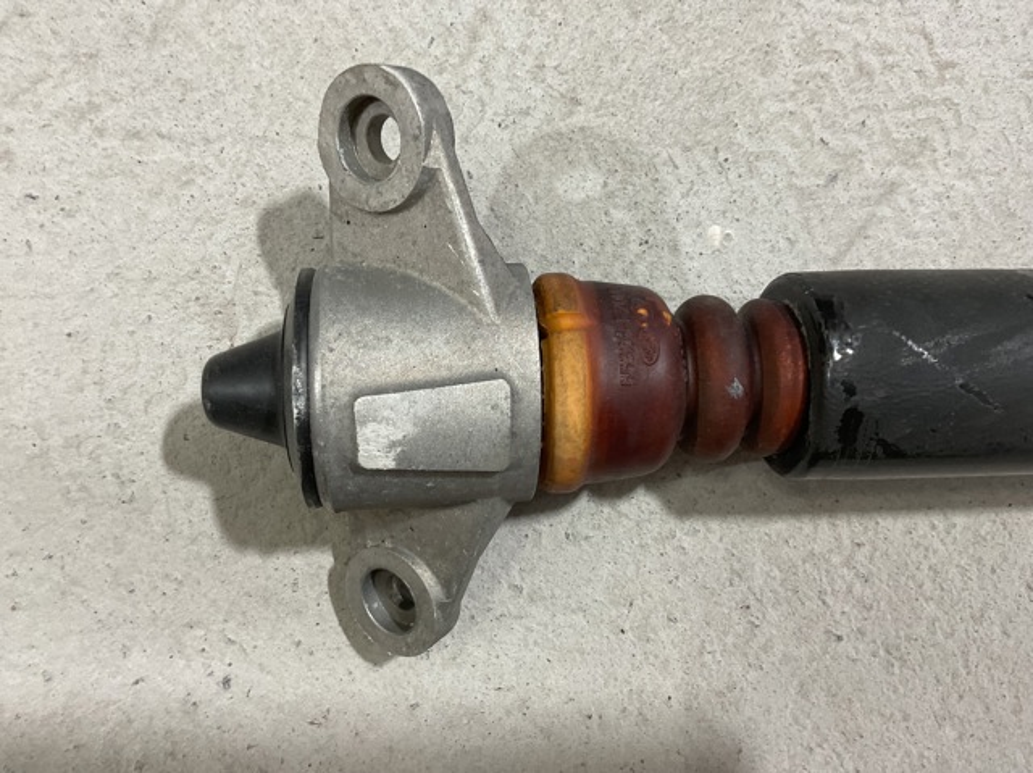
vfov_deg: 48.2
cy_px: 386
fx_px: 865
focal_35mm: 29
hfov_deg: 61.7
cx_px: 516
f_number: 1.8
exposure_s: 1/50
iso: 50
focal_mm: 3
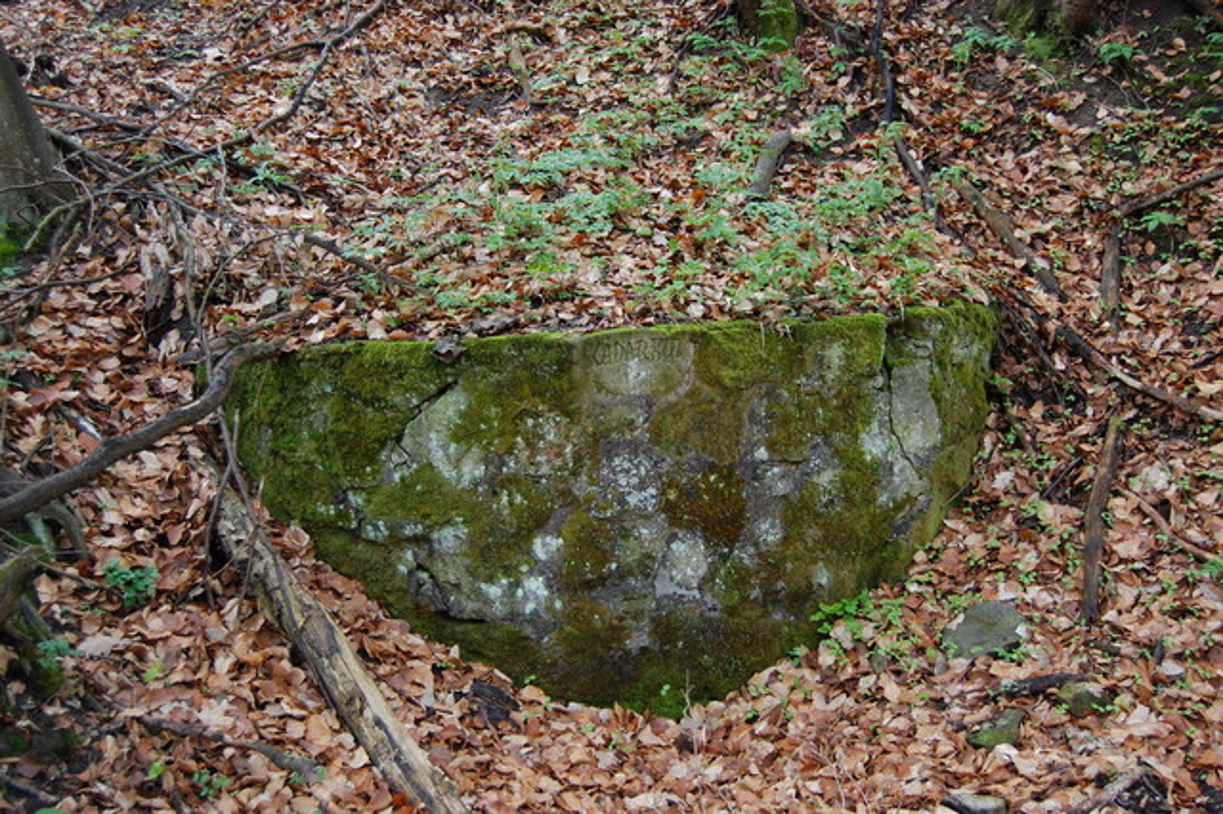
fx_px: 1324
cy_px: 407
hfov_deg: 49.6
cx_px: 612
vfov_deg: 34.2
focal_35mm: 39
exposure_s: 1/80
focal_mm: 26
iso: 400
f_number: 4.5
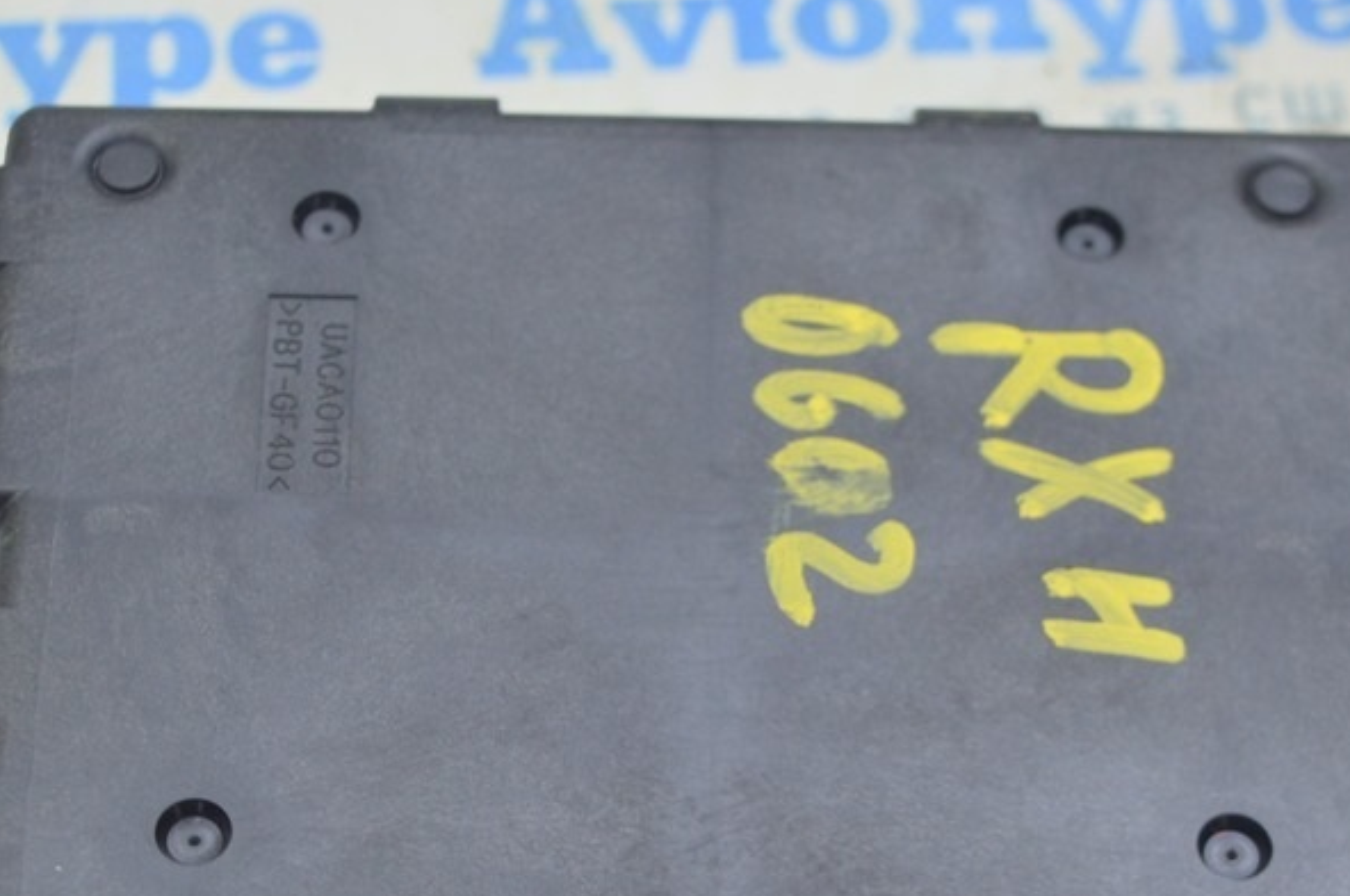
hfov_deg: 22.4
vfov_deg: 14.9
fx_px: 3403
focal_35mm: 91
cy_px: 740
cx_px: 618
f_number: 5.6
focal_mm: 35
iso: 400
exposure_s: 1/20
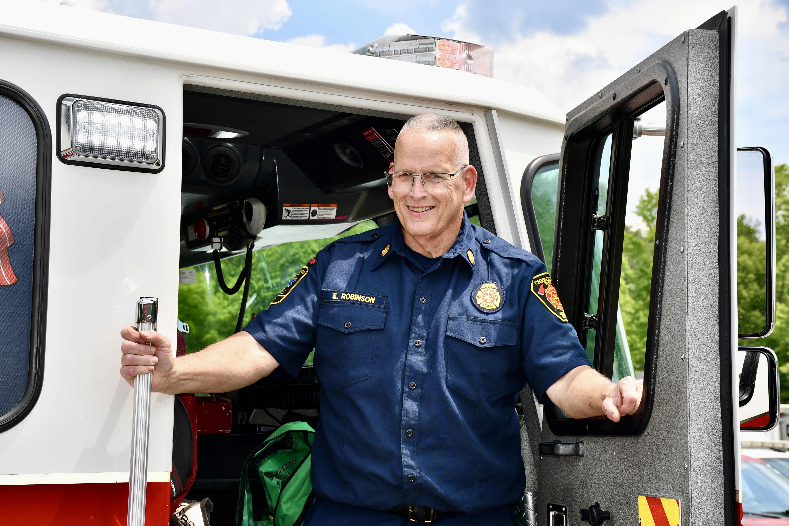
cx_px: 394
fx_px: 1578
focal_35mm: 72
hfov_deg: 28.1
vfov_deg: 18.9
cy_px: 263
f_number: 8
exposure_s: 1/250
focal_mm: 48
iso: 100
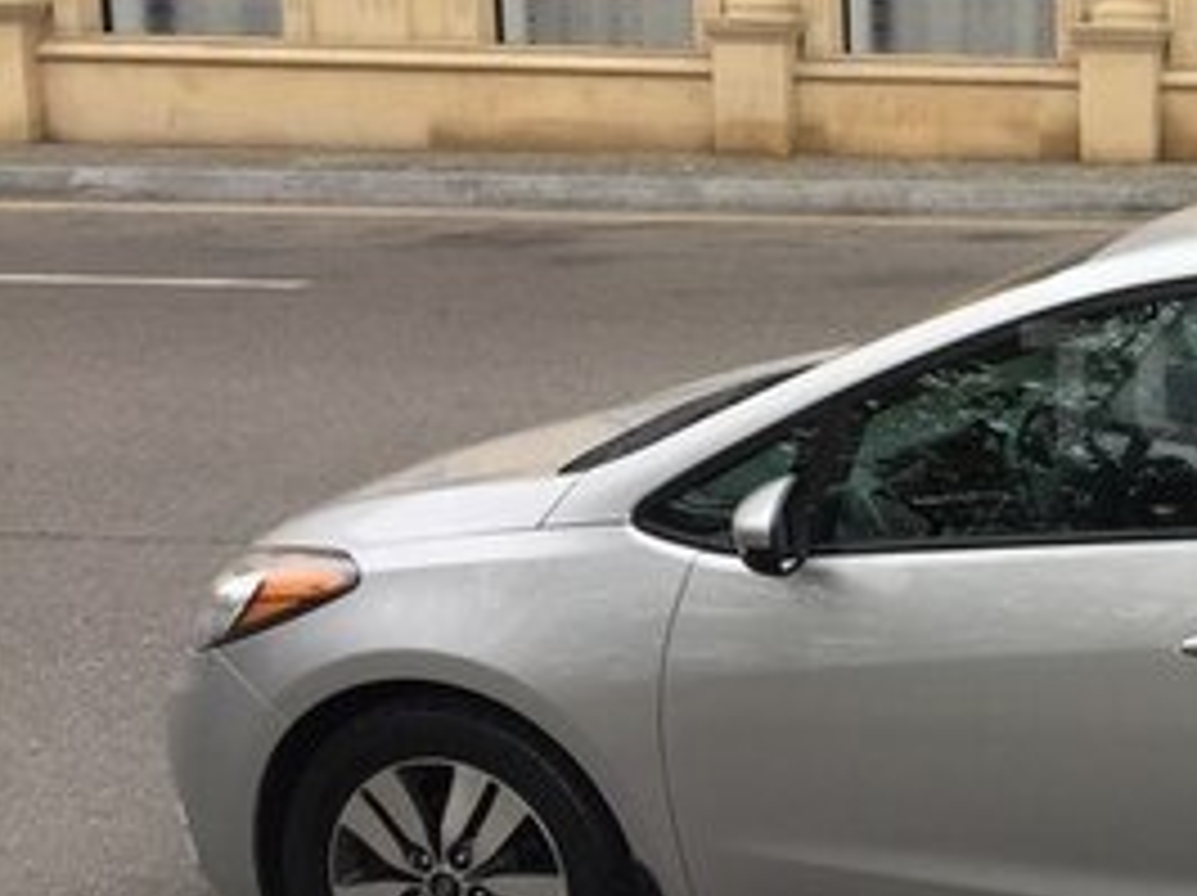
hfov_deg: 24.3
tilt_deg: -9.0
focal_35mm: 72
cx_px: 1480
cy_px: 389
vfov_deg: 20.4
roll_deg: -2.1
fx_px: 2487
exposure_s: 1/286
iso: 32
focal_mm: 4.15
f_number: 2.2
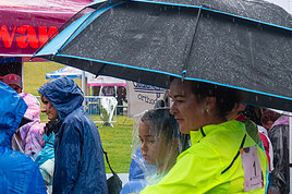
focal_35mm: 119
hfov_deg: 17.1
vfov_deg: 11.5
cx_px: 54
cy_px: 83
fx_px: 964
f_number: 6.3
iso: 2500
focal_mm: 55
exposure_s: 1/500
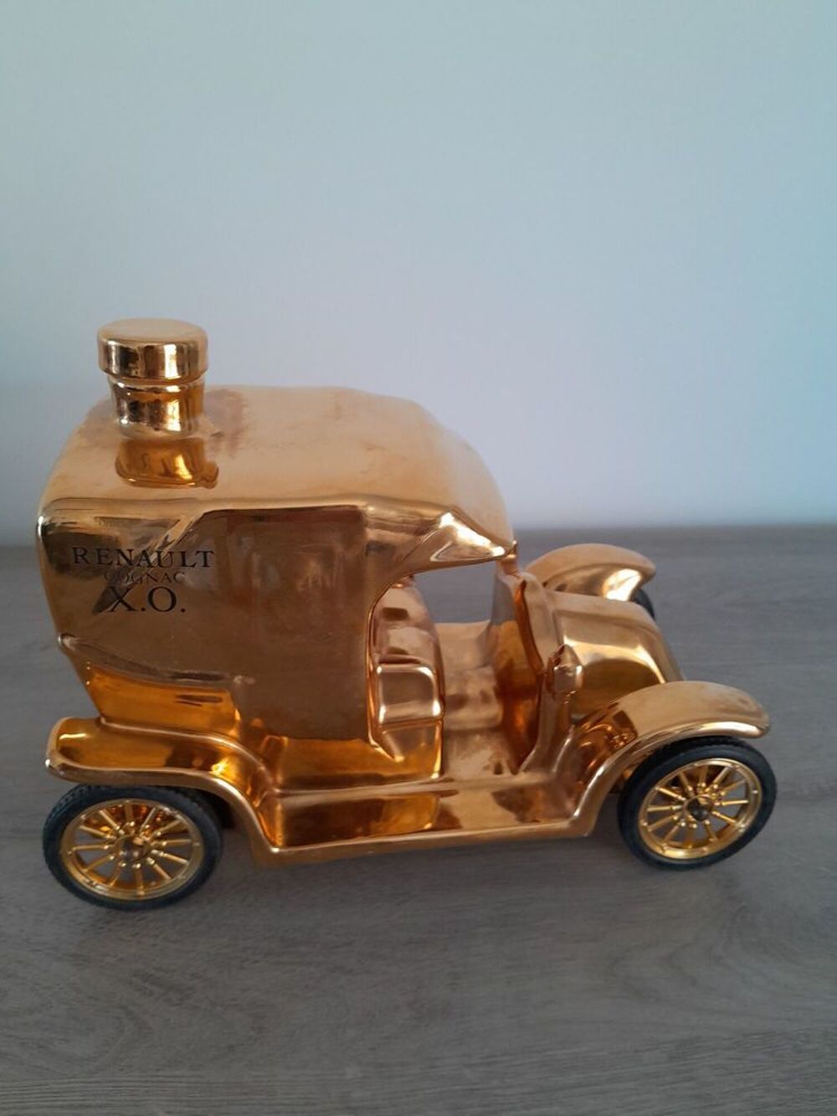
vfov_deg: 67.3
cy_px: 558
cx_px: 418
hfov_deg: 53.1
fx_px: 838
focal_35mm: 26
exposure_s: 1/60
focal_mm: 3.98
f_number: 1.8
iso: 125
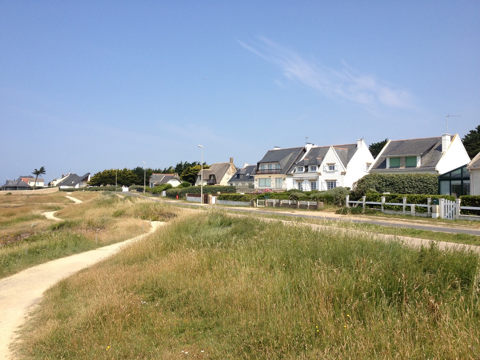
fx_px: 485
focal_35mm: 35
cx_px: 240
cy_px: 180
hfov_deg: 52.6
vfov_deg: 40.7
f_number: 2.4
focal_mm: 4.28
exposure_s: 1/1727
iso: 50
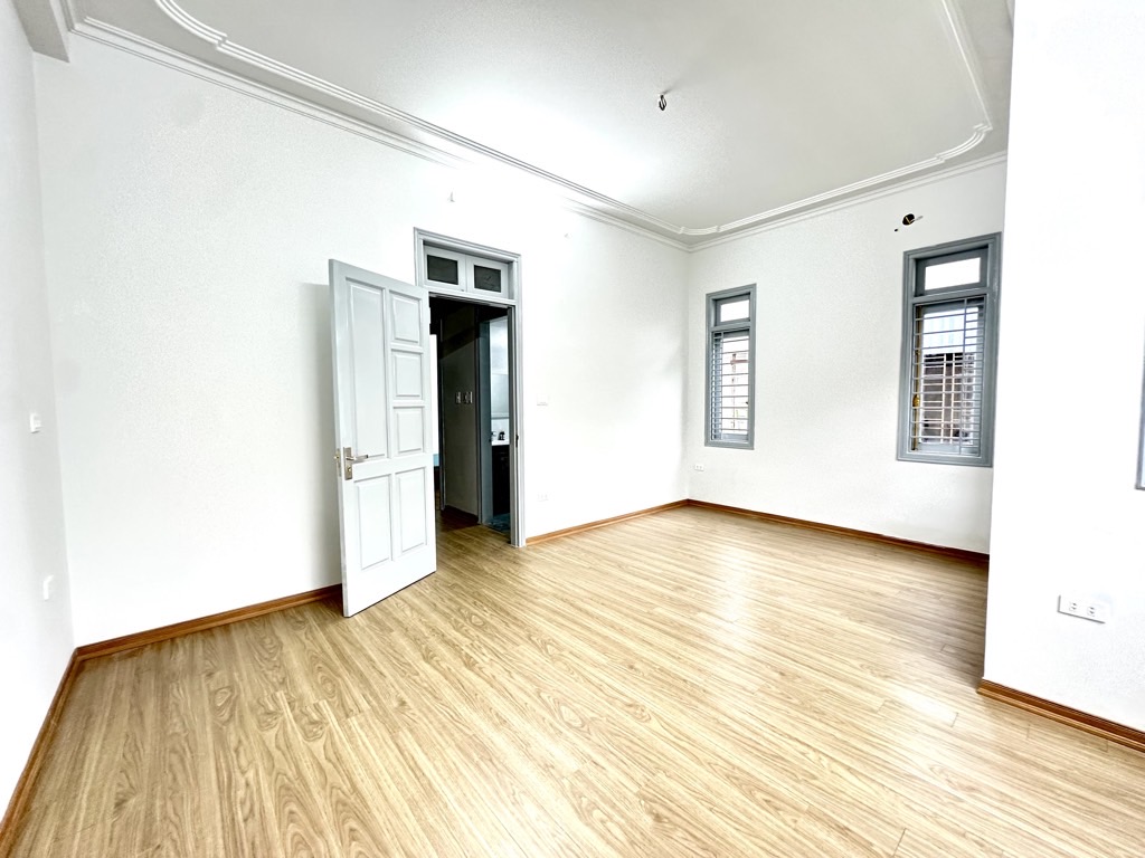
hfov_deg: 102.1
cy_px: 429
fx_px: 463
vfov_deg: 85.7
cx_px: 572
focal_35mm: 14
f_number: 2.2
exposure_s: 1/50
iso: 200
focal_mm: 2.22
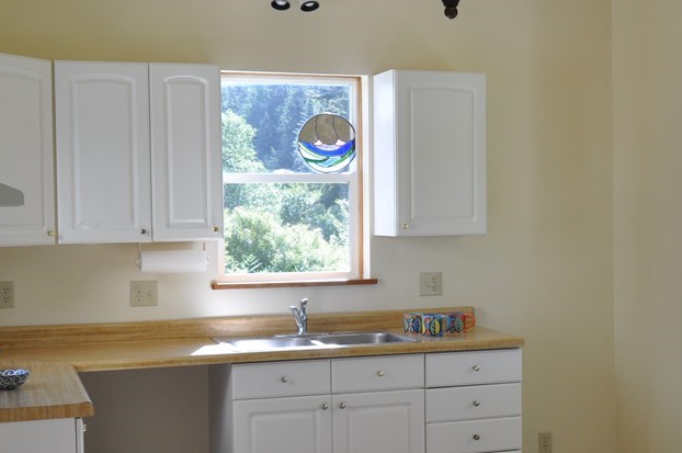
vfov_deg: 21.5
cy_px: 227
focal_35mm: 63
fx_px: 1192
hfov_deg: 31.8
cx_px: 435
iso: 400
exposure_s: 1/80
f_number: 4.5
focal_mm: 24
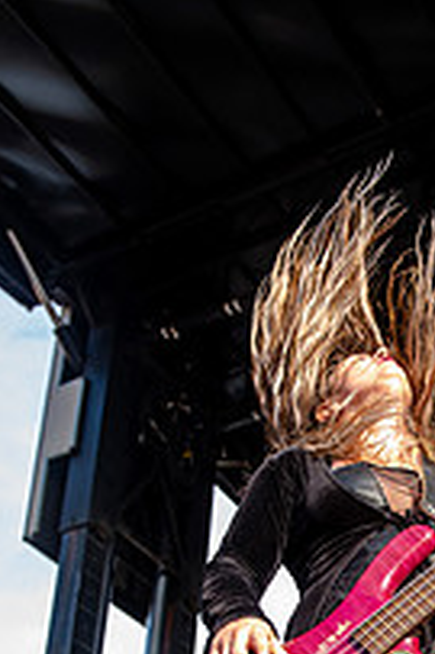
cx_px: 429
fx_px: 1289
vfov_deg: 26.5
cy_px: 693
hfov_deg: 18.7
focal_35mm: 71
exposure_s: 1/640
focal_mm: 32
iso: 400
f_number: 4
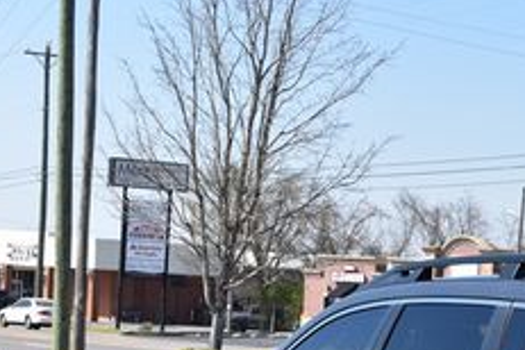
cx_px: 700
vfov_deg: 9.7
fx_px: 2056
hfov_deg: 13.9
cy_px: 360
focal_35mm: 141
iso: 110
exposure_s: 1/250
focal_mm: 34
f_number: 8
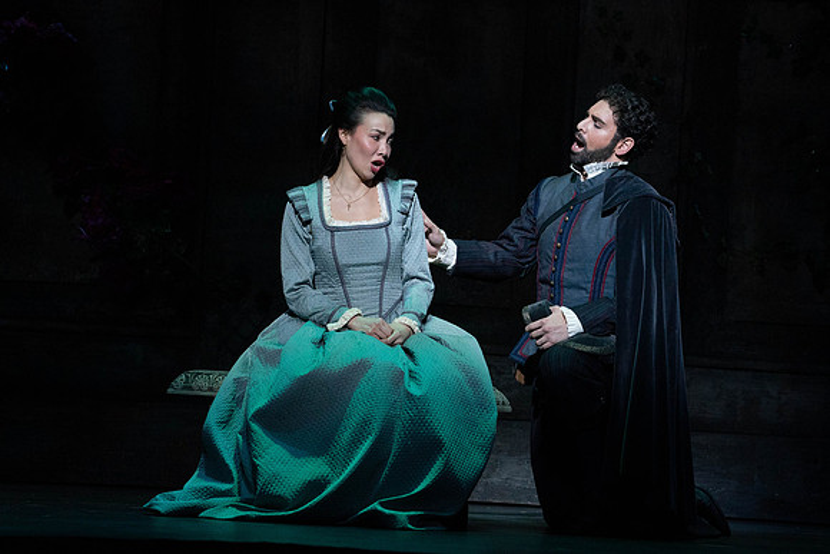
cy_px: 235
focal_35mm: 230
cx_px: 477
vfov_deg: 6.0
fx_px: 5304
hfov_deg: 8.9
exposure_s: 1/250
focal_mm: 200
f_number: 7.1
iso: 5000
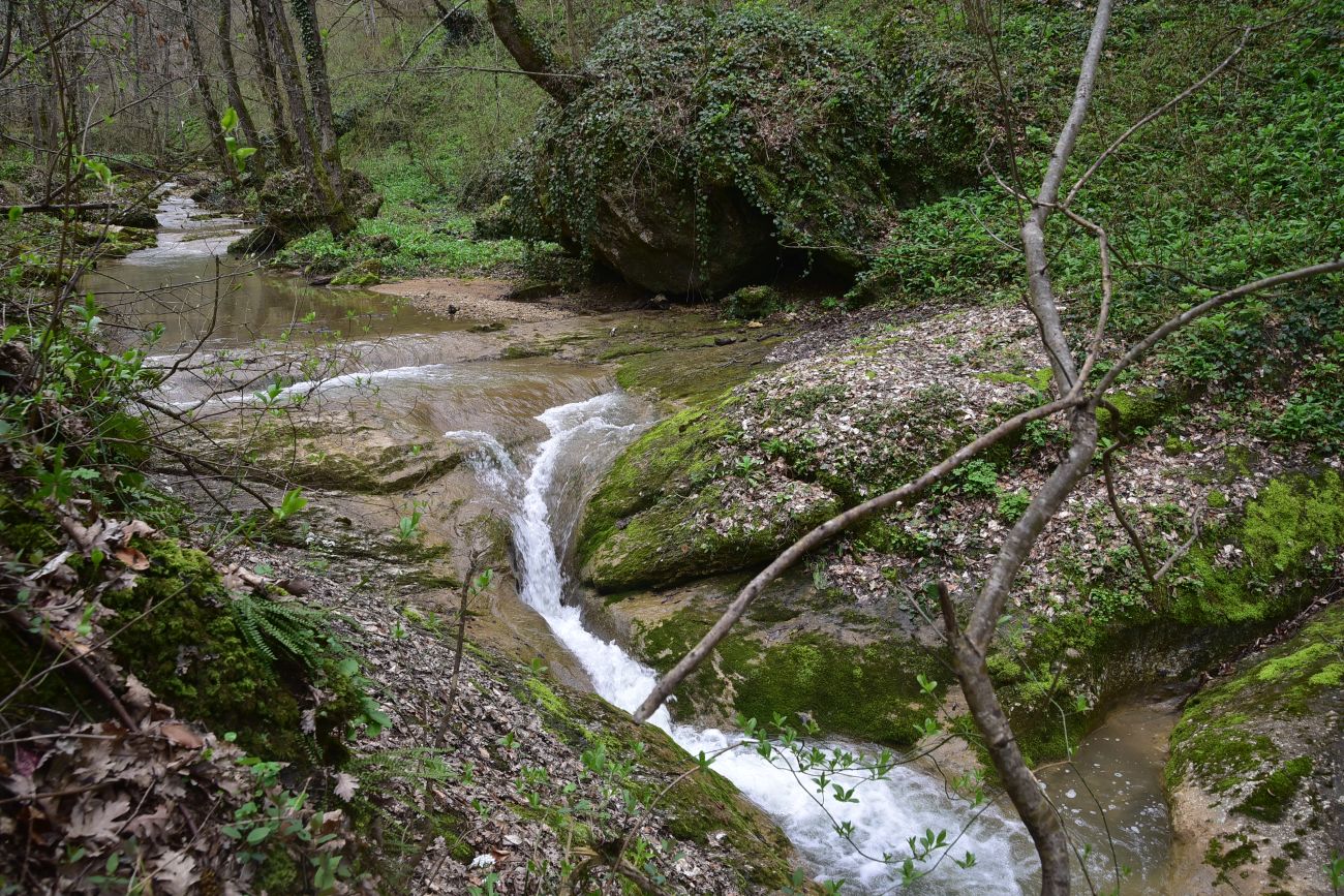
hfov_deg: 39.6
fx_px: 1867
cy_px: 448
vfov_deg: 27.0
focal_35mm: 50
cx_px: 672
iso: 500
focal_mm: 50
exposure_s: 1/125
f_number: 10
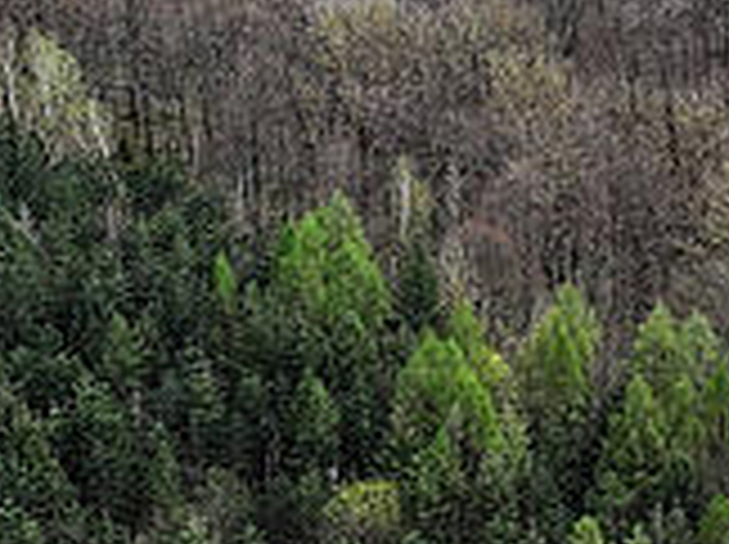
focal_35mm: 152
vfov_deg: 9.7
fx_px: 3196
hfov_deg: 12.9
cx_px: 688
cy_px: 312
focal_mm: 12.29
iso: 220
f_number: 2.8
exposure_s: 1/1600
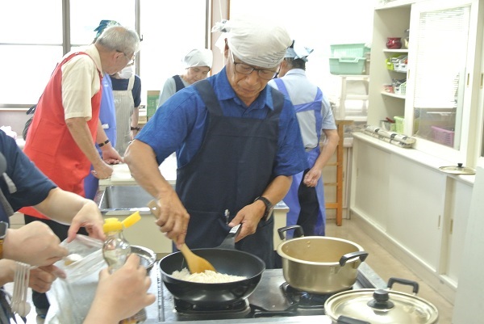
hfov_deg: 41.9
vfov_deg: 28.7
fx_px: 632
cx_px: 242
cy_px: 162
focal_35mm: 47
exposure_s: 1/30
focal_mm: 17.5
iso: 450
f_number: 4.5
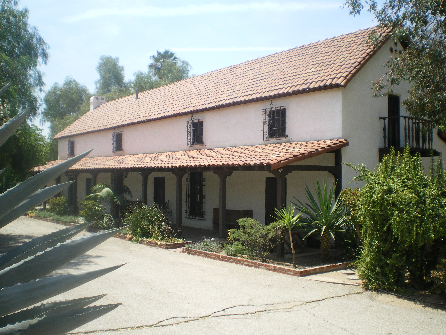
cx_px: 223
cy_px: 168
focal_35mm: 36
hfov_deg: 51.4
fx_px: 464
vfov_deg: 39.7
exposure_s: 1/250
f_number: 4.6
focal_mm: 6.3
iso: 50
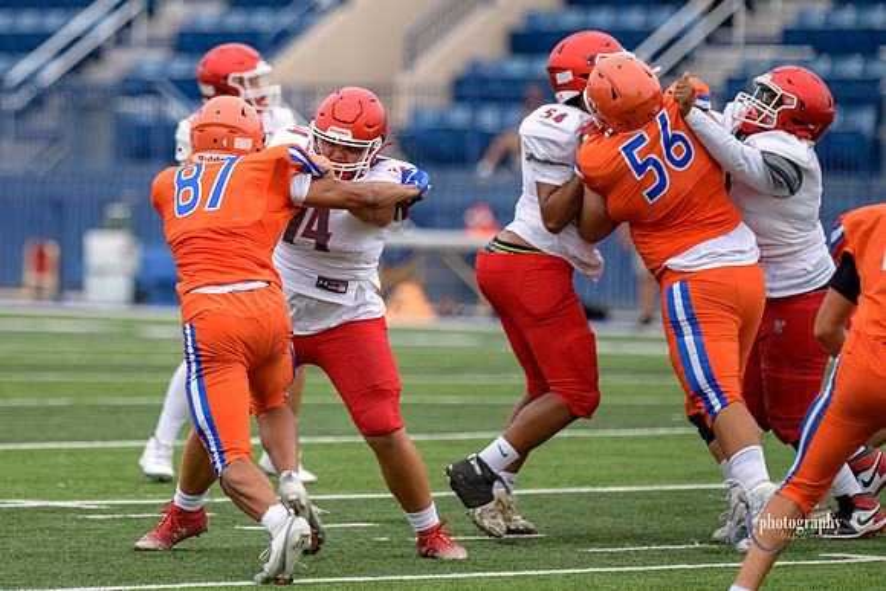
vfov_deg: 4.1
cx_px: 269
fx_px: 8229
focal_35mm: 334
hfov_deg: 6.2
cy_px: 260
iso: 320
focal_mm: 240
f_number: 2.8
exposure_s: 1/800
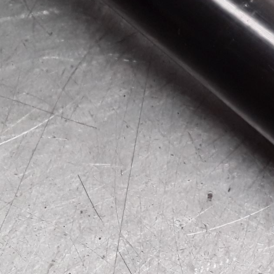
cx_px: 342
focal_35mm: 81
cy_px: 163
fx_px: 725
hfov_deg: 19.9
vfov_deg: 21.4
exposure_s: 1/100
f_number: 1.9
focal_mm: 2.91
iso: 100
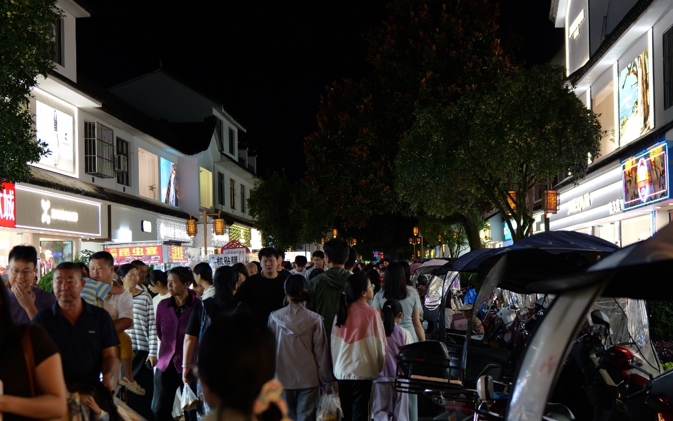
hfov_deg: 35.0
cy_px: 262
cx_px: 407
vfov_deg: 22.3
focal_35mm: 58
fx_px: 1064
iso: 1000
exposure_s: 1/200
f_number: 2.8
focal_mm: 39
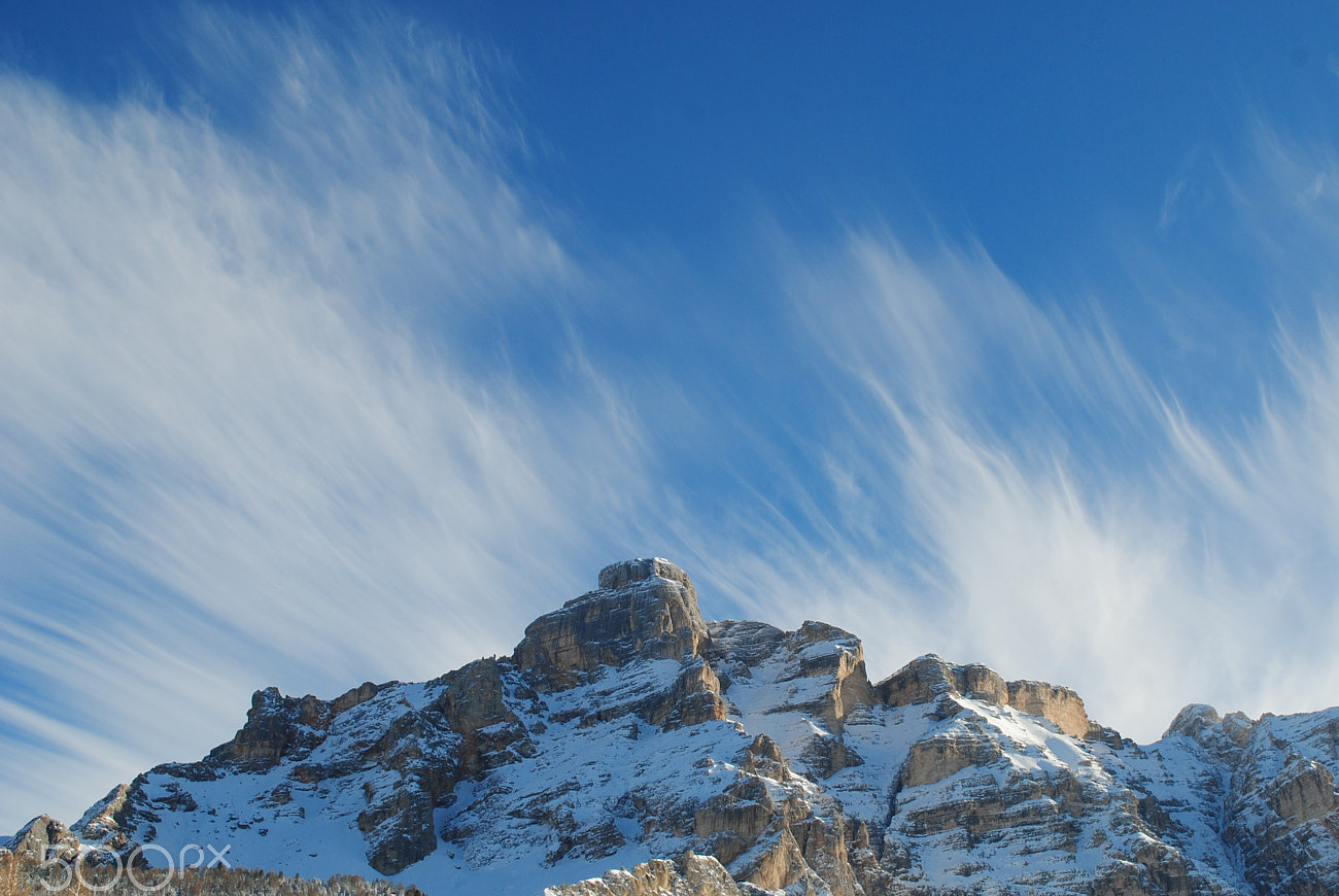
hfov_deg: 40.9
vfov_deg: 28.1
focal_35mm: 48
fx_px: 1787
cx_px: 799
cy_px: 452
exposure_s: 1/320
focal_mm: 26
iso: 100
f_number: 9
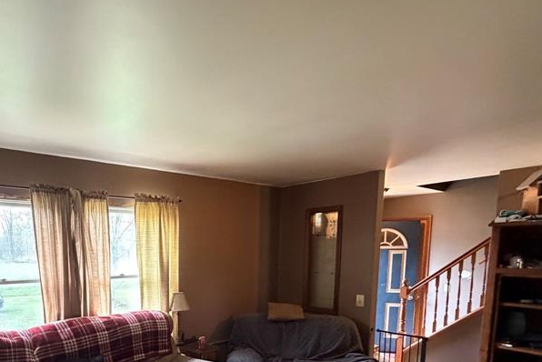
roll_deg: +1.4
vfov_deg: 48.0
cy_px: 297
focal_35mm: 25
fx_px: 377
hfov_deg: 69.1
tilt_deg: -6.4
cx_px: 174
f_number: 2.2
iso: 800
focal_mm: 2.22
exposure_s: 1/60
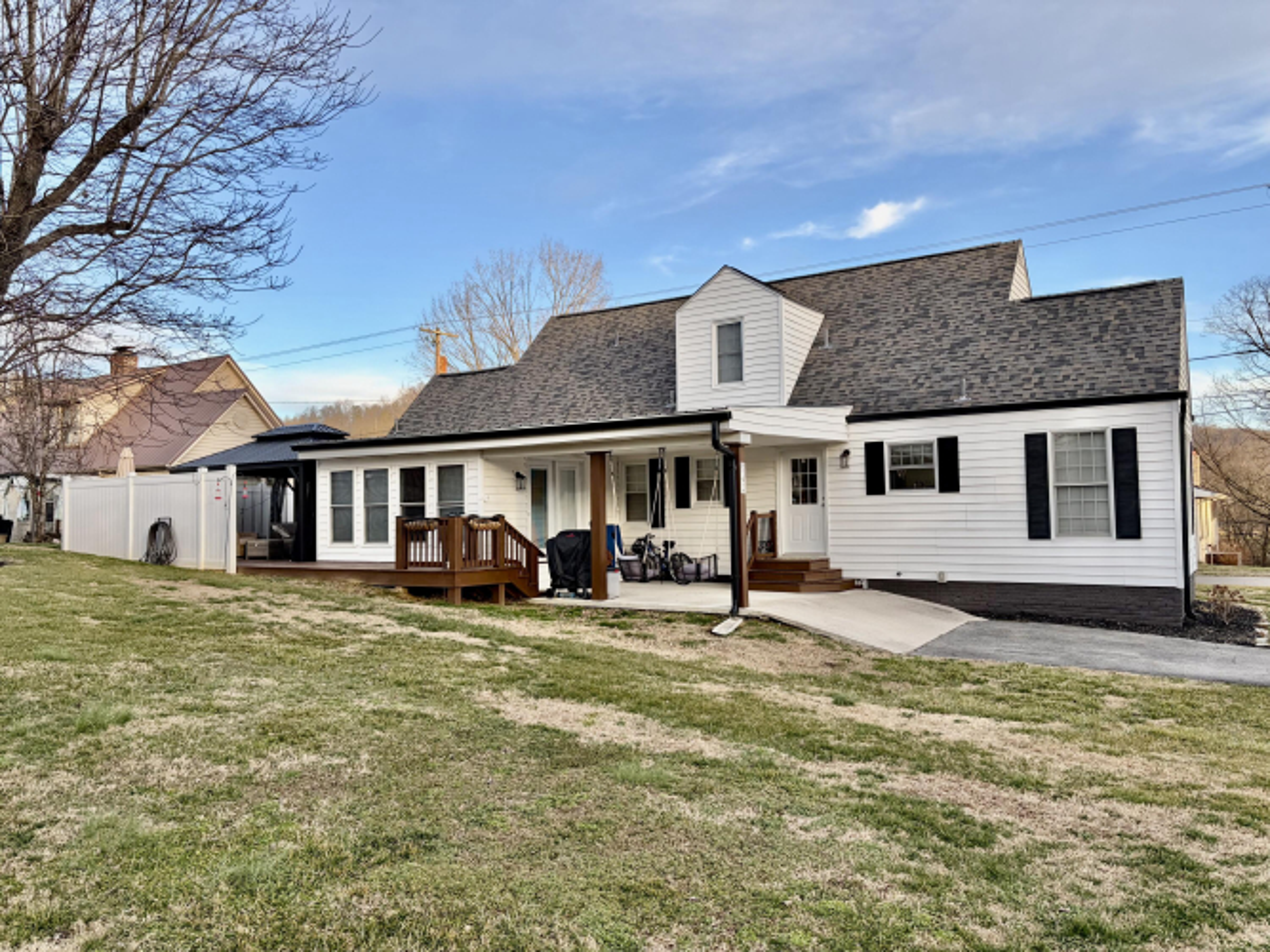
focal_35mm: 26
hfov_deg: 67.3
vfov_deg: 53.0
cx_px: 635
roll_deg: +0.2
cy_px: 476
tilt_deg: +4.4
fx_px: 954
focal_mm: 5.96
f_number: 1.6
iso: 50
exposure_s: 1/747
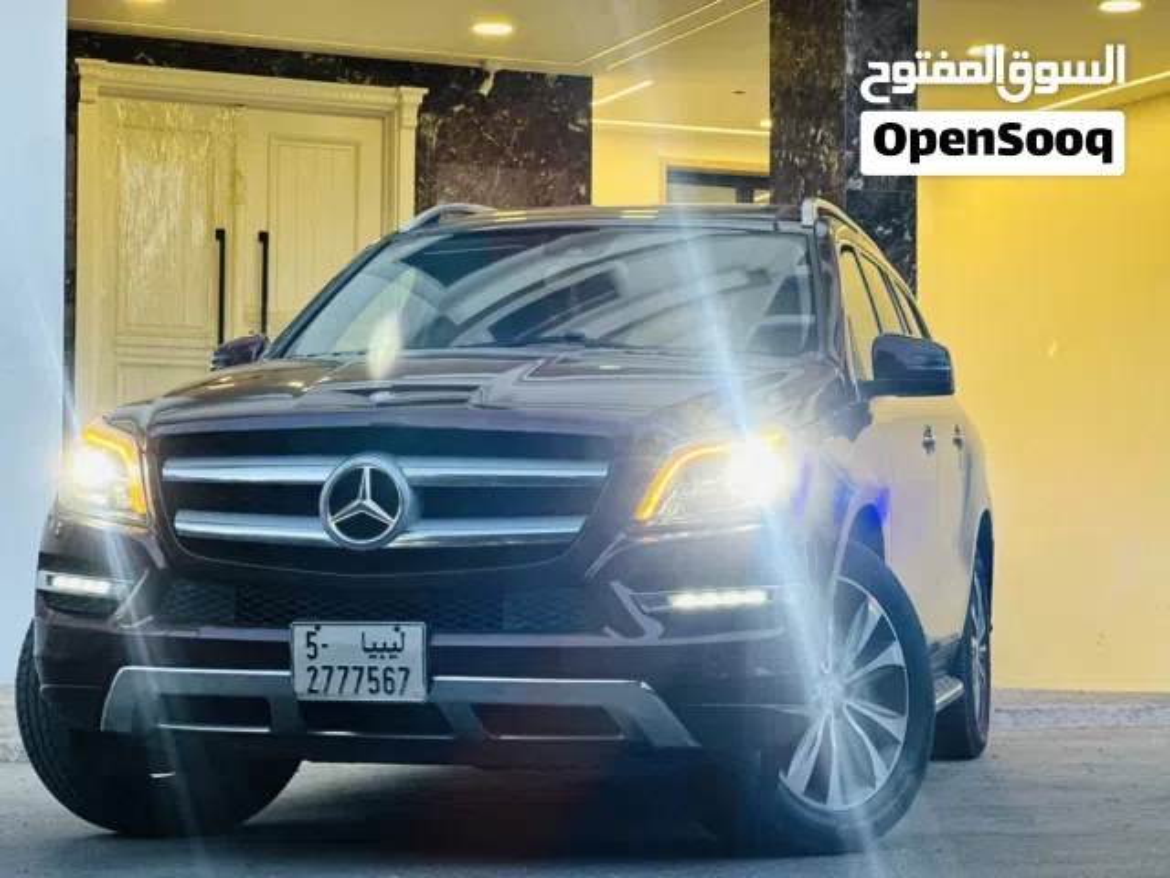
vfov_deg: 19.1
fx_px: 2603
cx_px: 585
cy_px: 439
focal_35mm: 77
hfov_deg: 25.3
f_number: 2.8
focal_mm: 9
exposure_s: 1/63
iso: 160
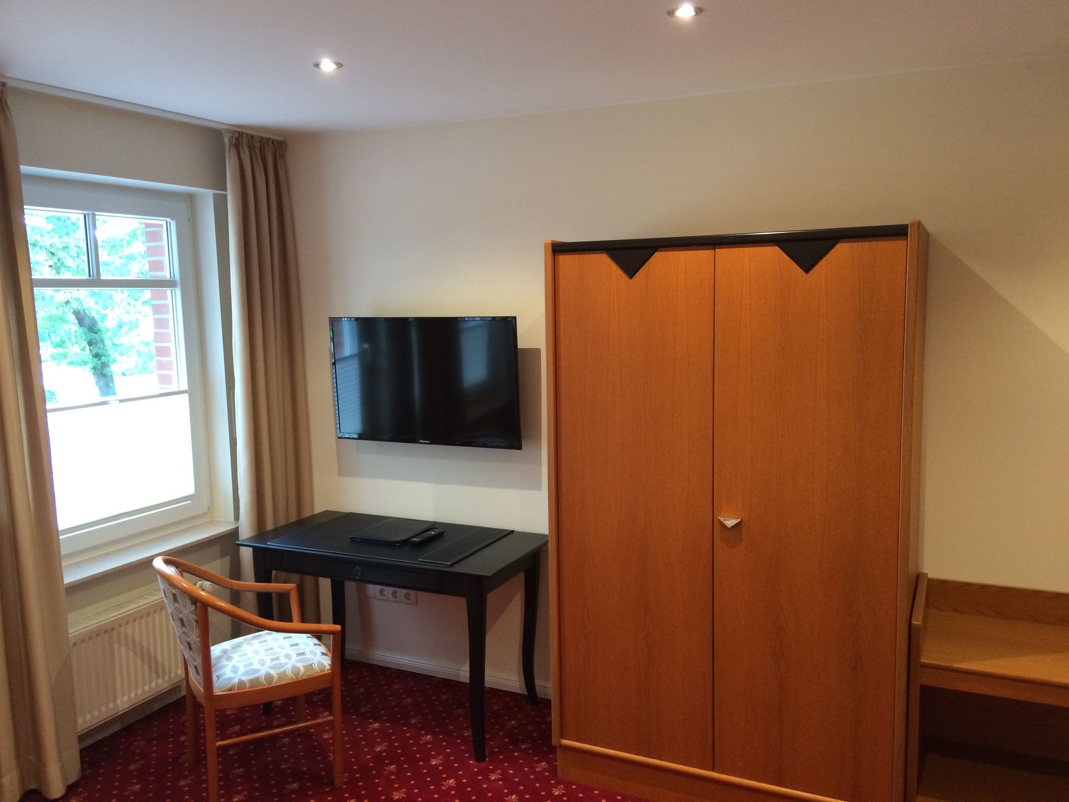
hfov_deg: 60.0
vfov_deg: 46.8
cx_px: 534
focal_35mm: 30
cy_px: 401
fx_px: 926
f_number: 2.2
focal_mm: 4.12
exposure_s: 1/33
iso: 200
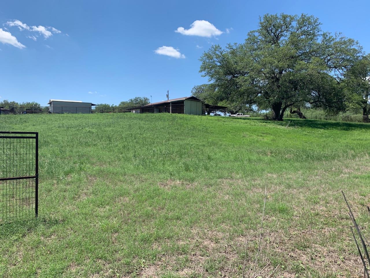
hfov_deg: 67.3
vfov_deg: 53.1
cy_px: 139
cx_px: 185
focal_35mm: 26
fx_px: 278
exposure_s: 1/1880
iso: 25
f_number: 1.8
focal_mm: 4.25
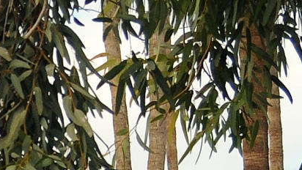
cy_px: 425
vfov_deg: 2.8
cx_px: -281
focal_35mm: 434
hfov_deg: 4.9
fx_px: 3476
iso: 320
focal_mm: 38
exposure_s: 1/2500
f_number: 3.5
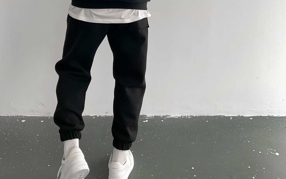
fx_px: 327
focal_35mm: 42
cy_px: -13
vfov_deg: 28.1
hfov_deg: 47.2
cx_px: 144
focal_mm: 3
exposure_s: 1/120
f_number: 1.8
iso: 32
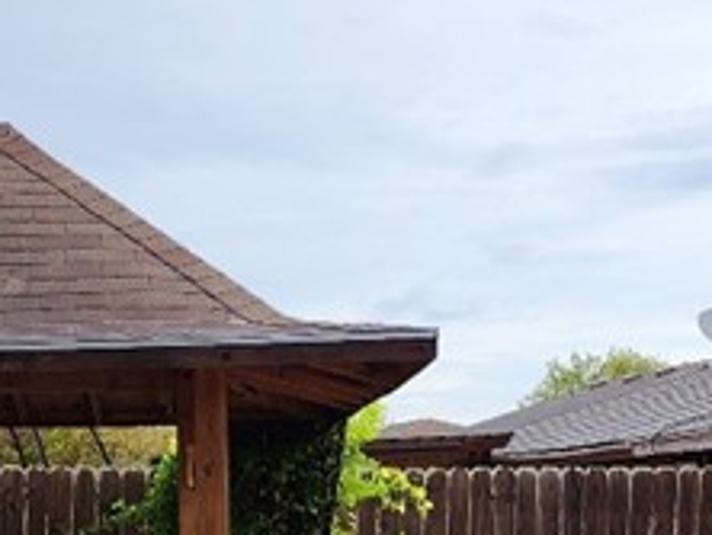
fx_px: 2183
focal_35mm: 106
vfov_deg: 13.5
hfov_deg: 18.5
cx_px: 257
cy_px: 686
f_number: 1.8
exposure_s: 1/400
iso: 12
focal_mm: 6.4
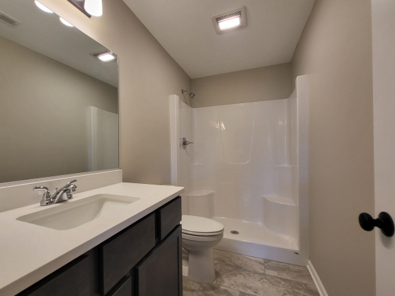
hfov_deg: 98.0
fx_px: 171
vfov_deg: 81.7
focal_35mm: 15
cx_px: 182
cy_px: 151
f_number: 2.2
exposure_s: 1/60
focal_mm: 1.74
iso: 64
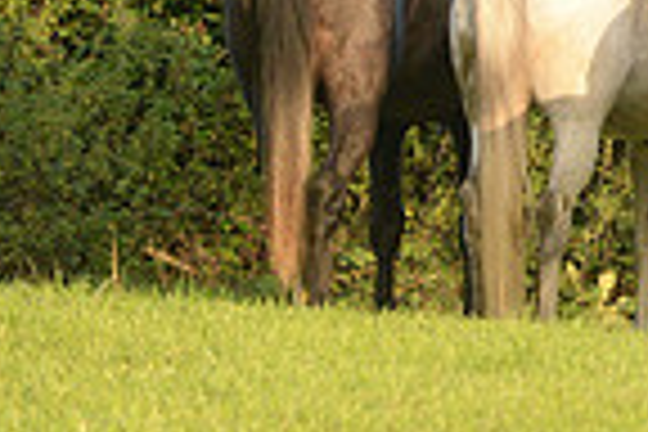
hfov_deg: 2.6
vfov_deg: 1.7
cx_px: 1125
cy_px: -189
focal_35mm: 805
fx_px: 14489
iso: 2500
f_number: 6.3
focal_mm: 200
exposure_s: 1/1000
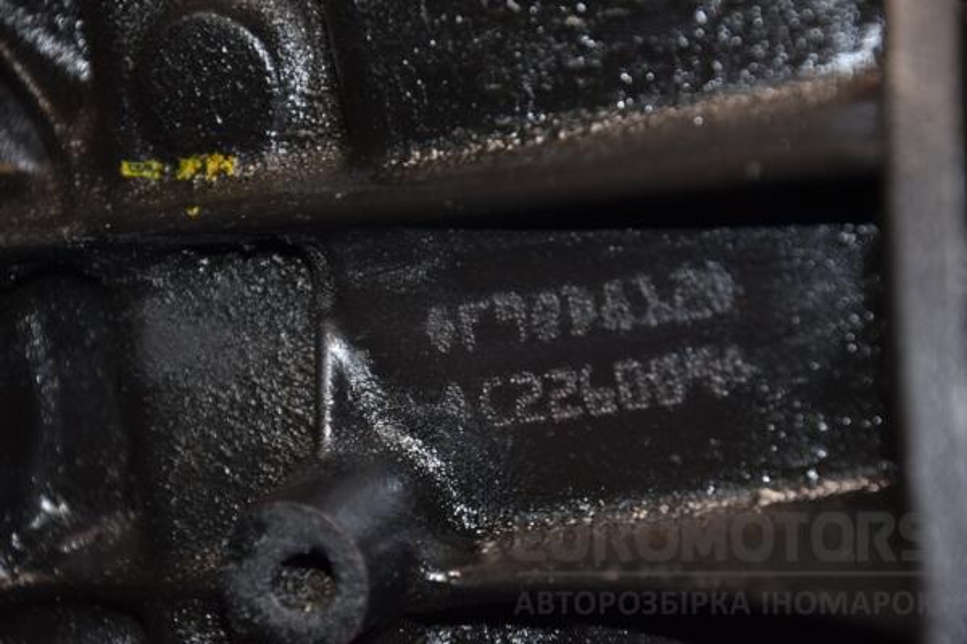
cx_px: 484
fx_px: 3948
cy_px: 322
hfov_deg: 14.0
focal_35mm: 147
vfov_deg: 9.3
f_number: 5.6
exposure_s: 1/60
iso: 800
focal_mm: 98
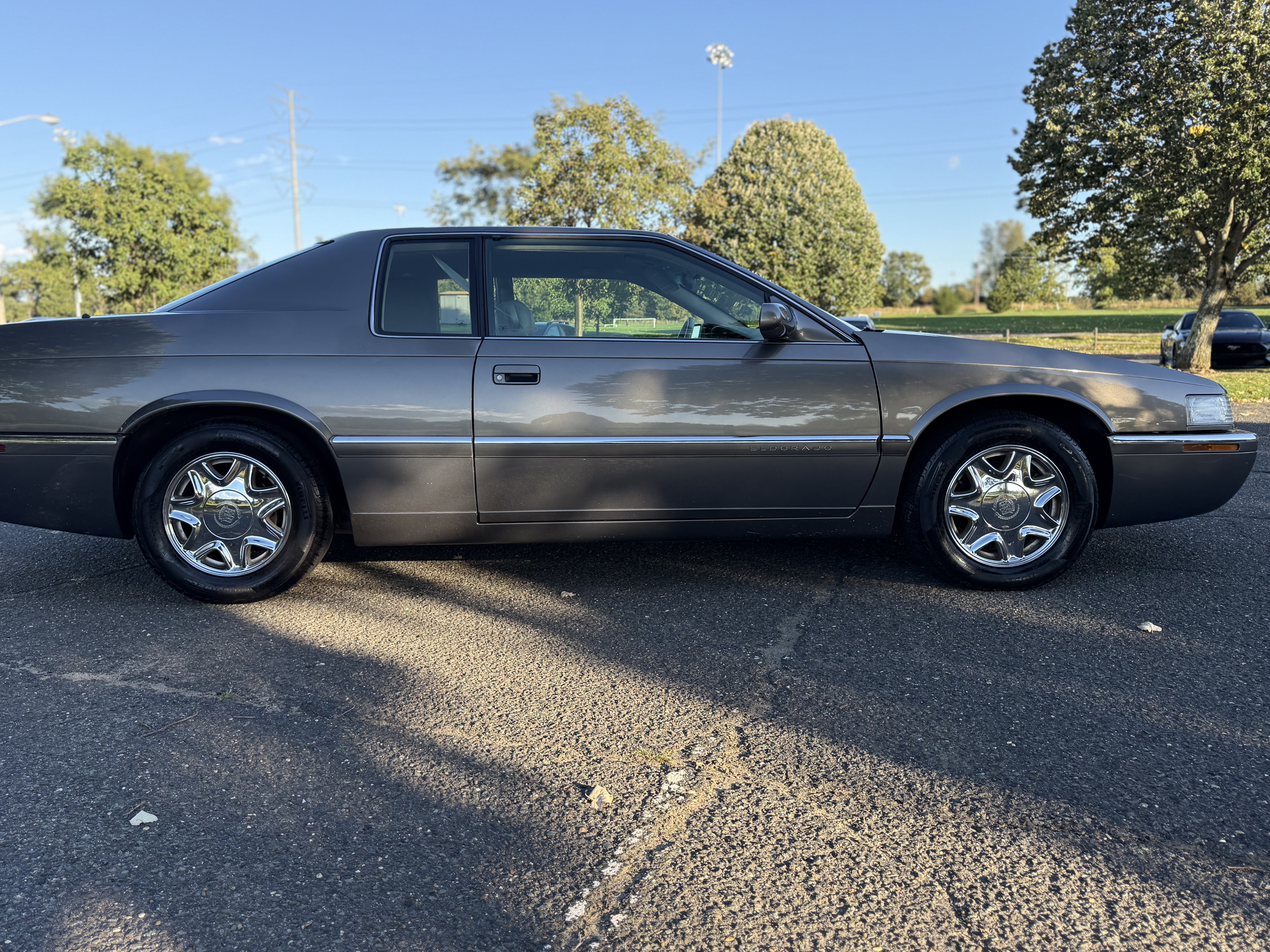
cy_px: 477
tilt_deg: -7.3
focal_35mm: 26
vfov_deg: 53.1
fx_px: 954
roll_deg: +0.6
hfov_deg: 67.2
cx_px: 594
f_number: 1.78
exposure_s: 1/1156
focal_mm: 6.76
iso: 100
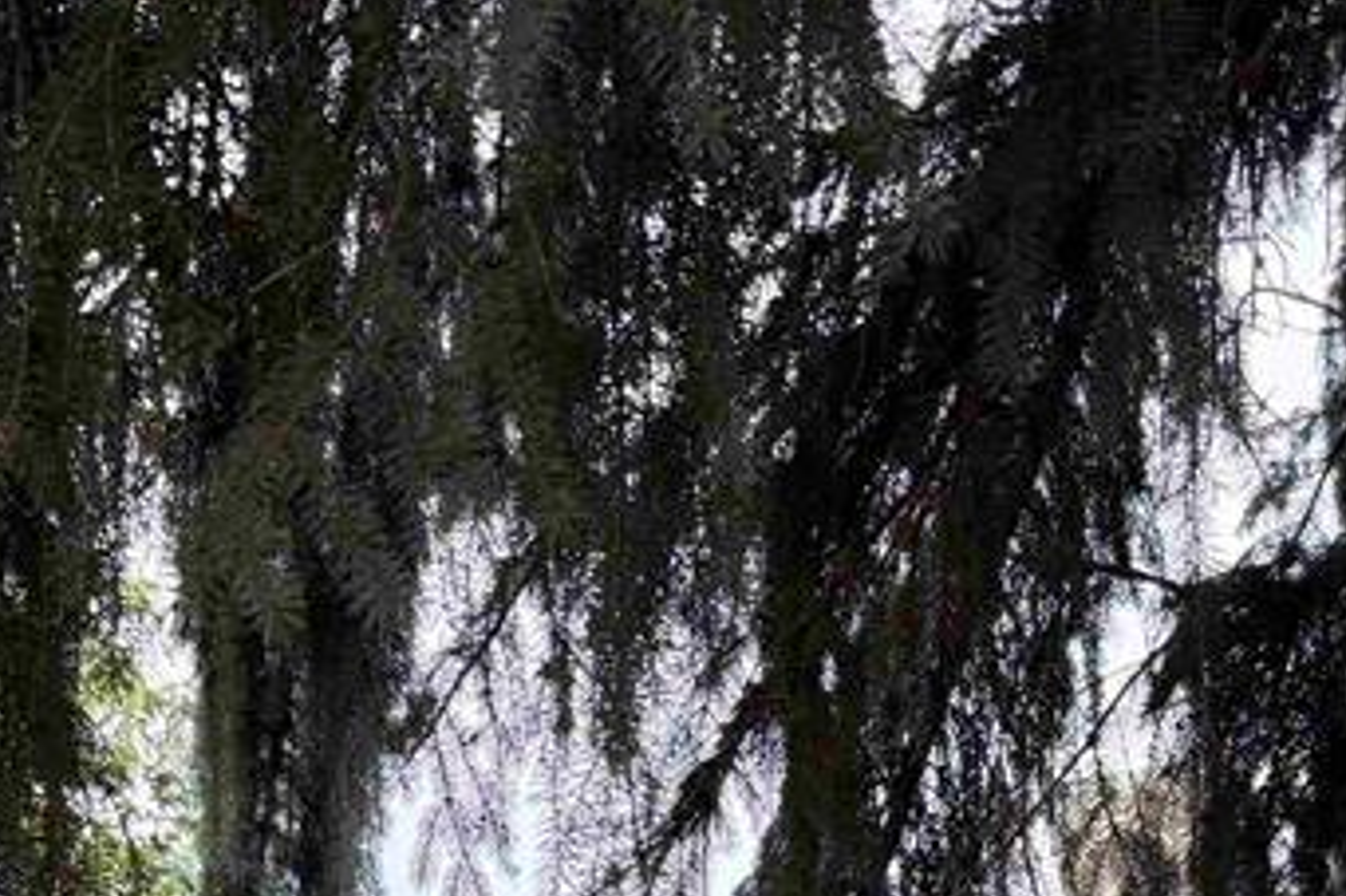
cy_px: 1496
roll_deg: +0.7
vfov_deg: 16.0
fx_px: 2803
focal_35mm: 75
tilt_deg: +6.1
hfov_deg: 27.0
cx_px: 541
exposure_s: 1/239
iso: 200
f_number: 1.78
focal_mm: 6.76
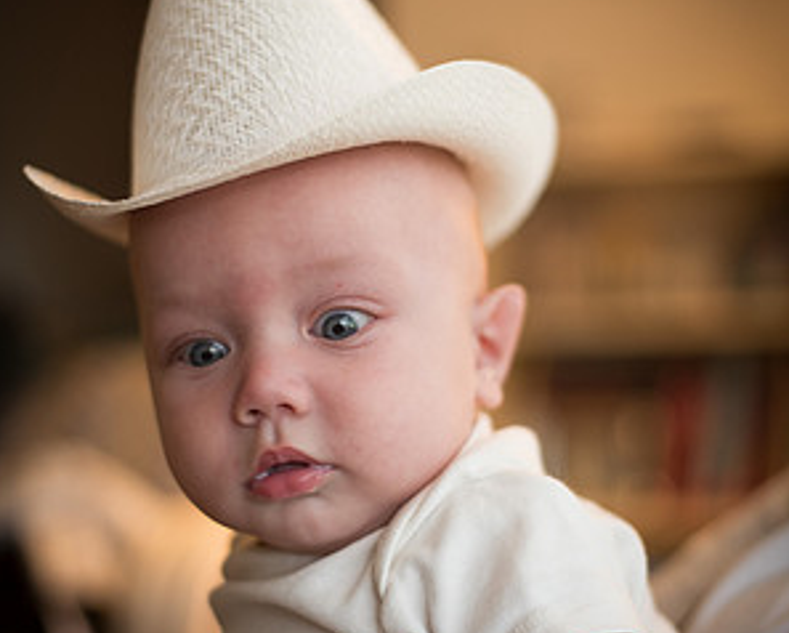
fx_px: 1659
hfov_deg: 26.8
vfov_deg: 21.6
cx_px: 393
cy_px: 309
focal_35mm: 71
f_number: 2
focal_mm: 50
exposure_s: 1/160
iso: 800
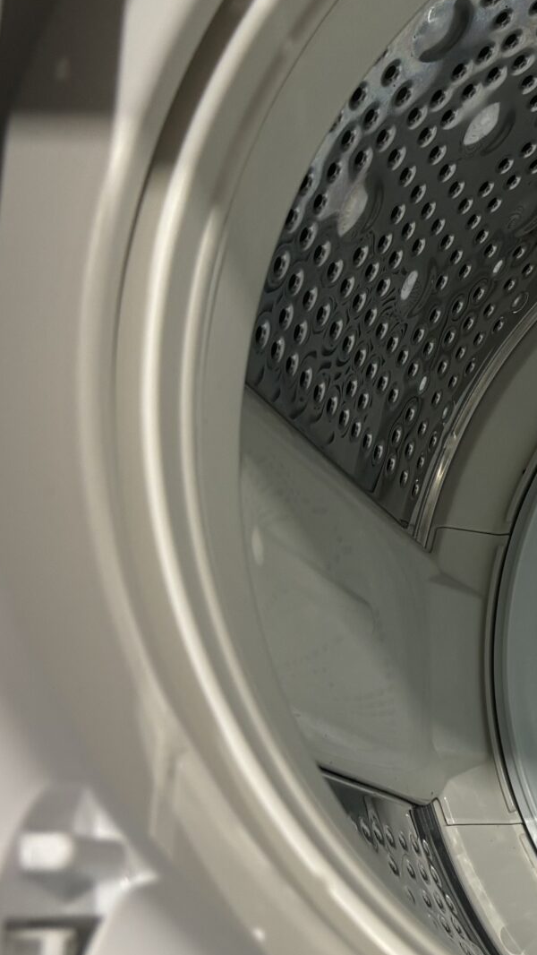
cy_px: 546
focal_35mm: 68
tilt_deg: -74.9
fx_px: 1721
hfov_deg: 15.9
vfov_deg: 31.0
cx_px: 874
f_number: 1.6
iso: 80
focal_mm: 5.96
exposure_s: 1/50
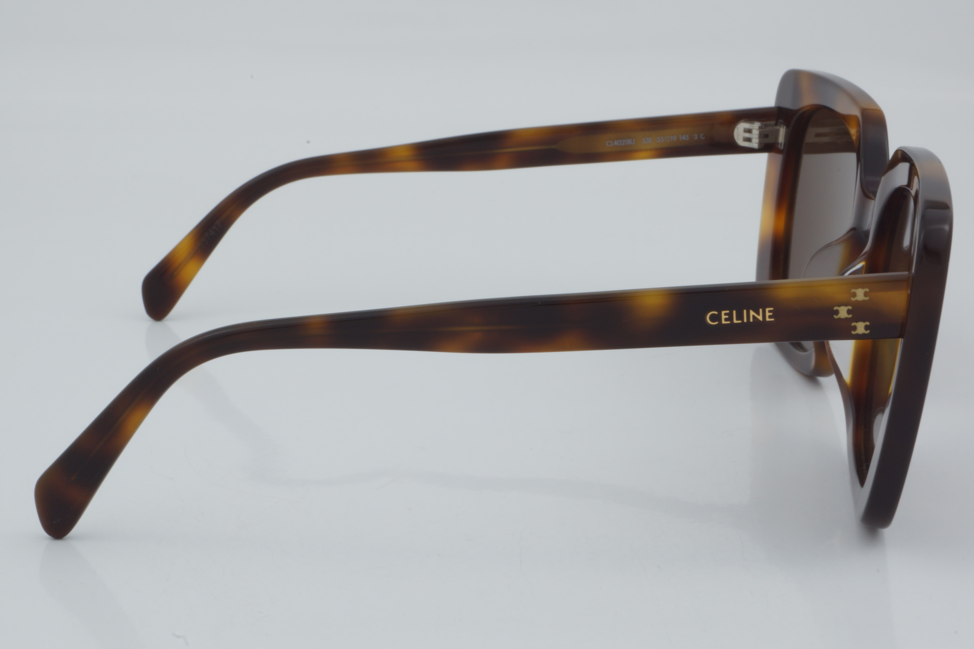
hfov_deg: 27.0
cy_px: 324
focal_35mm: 75
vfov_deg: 18.2
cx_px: 487
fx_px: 2029
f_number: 32
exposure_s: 1/3
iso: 100
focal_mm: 50
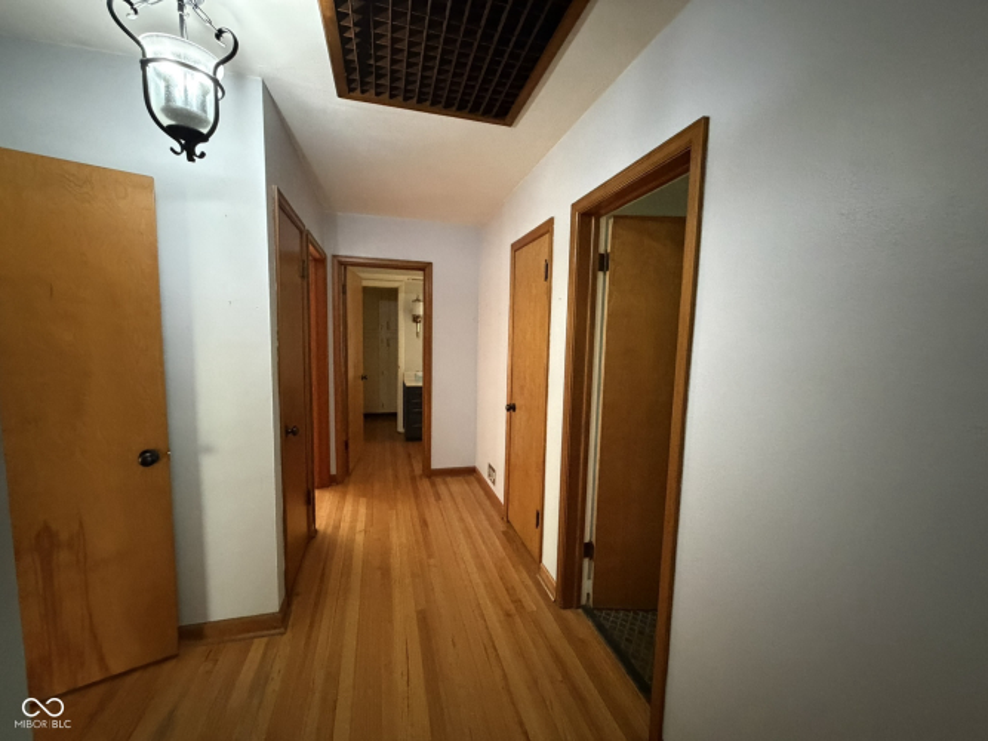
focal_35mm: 14
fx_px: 400
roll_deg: -0.9
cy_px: 370
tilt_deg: -5.6
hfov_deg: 102.1
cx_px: 494
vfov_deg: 85.7
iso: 1250
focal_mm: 2.22
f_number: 2.2
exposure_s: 1/40
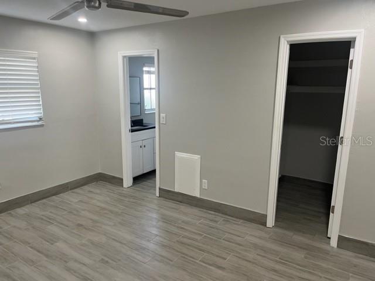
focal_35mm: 26
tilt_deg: -13.0
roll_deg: -0.4
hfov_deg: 67.3
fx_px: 282
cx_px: 188
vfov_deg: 53.1
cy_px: 140
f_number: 1.6
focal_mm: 5.1
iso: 125
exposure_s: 1/60
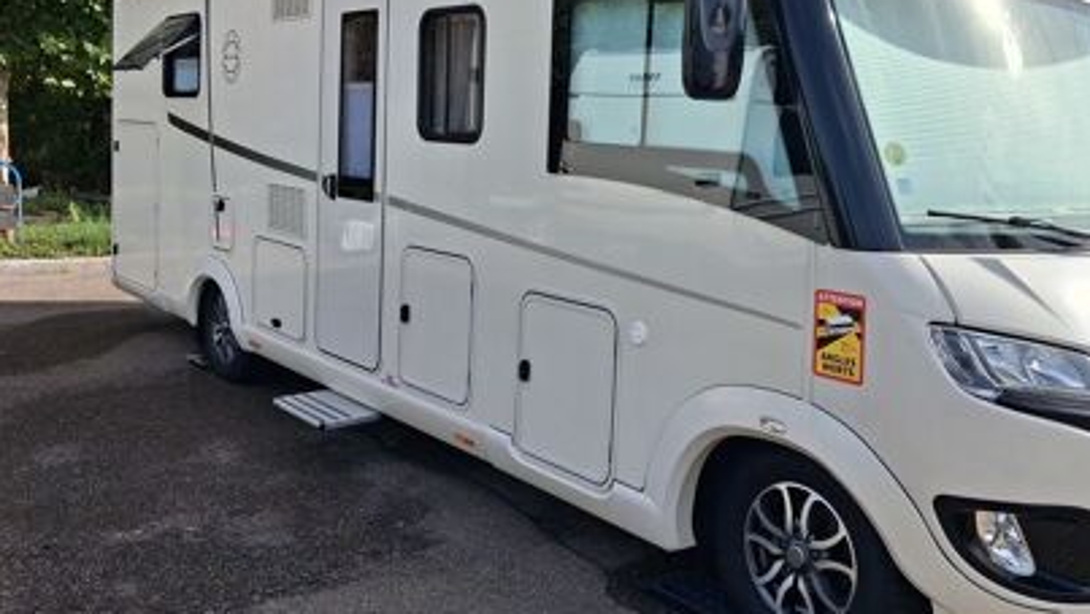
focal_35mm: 35
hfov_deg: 56.3
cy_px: 214
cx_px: 641
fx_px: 1012
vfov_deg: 33.5
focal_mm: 4
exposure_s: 1/851
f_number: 1.8
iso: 25
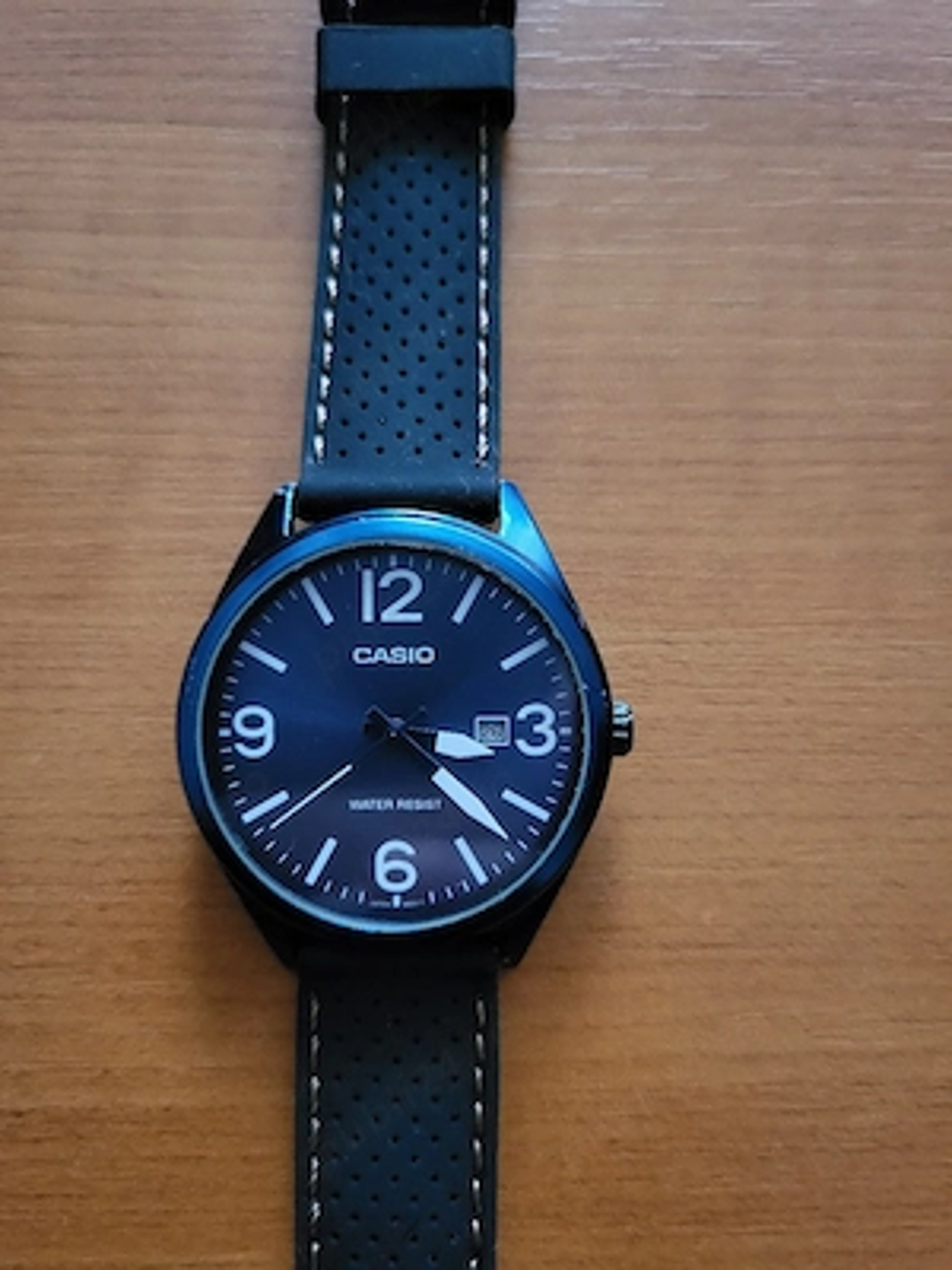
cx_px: 476
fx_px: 953
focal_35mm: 26
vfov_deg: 67.3
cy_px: 635
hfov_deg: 53.1
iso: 1250
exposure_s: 1/25.1
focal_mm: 5.4
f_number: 1.8
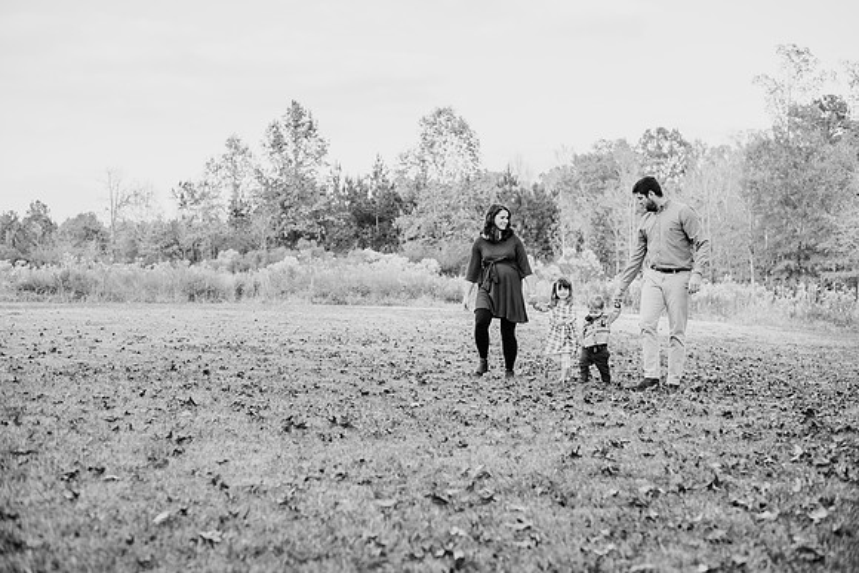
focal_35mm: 50
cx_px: 430
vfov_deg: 27.0
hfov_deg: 39.6
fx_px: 1193
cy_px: 286
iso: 500
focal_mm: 50
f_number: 2.8
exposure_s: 1/1000
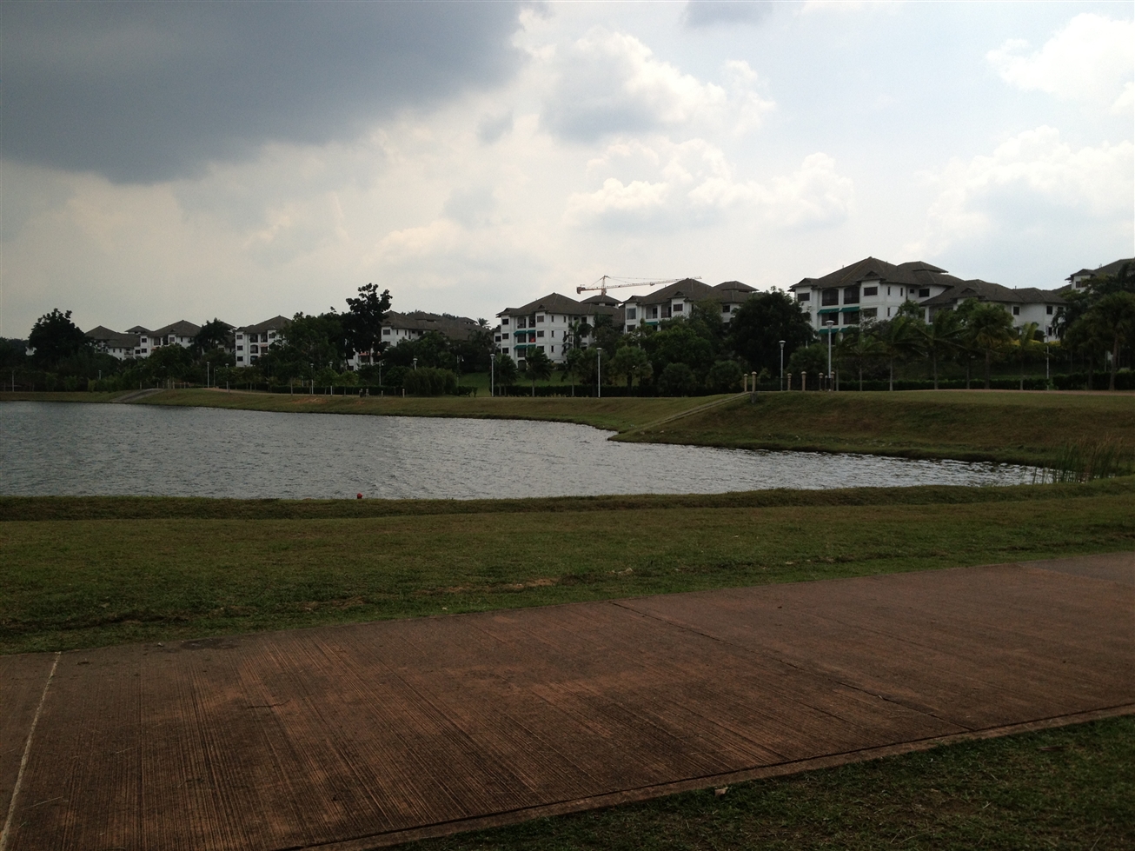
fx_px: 1147
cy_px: 426
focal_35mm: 35
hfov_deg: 52.6
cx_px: 568
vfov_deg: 40.7
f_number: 2.4
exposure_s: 1/2045
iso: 50
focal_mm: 4.28
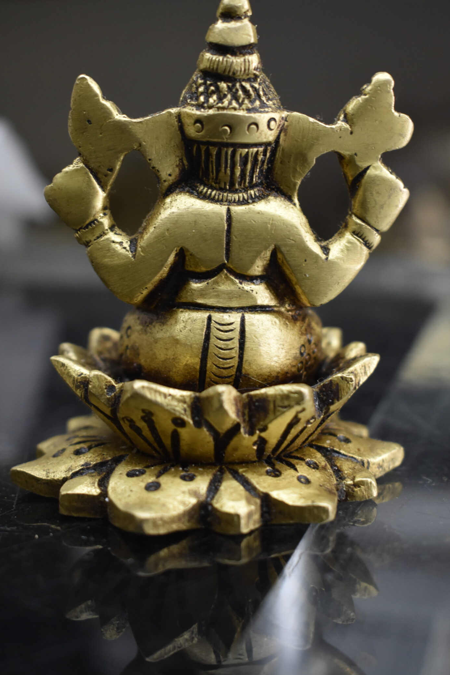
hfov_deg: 23.5
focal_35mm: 58
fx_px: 1080
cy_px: 269
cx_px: 241
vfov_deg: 34.6
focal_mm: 31
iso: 1100
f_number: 4.2
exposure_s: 1/60
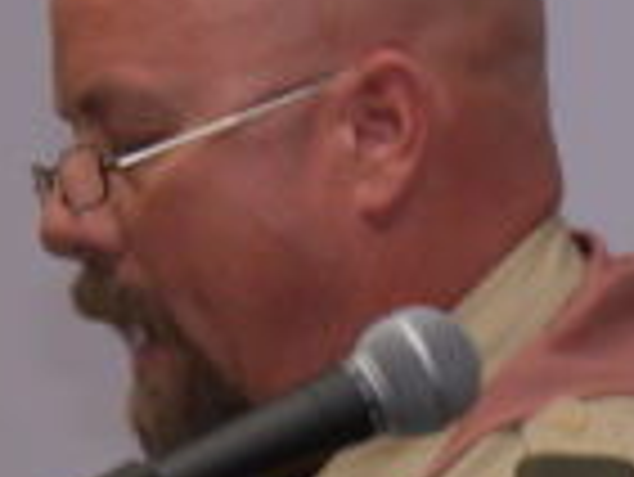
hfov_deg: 3.9
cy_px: 576
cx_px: -400
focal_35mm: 499
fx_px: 9147
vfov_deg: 3.0
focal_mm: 55
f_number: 5.1
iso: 200
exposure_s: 1/30
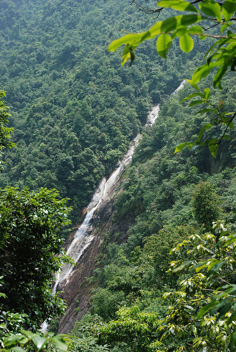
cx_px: 118
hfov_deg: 25.8
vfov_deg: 37.8
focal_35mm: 52
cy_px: 176
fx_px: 514
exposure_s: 1/250
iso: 250
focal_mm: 35
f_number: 9
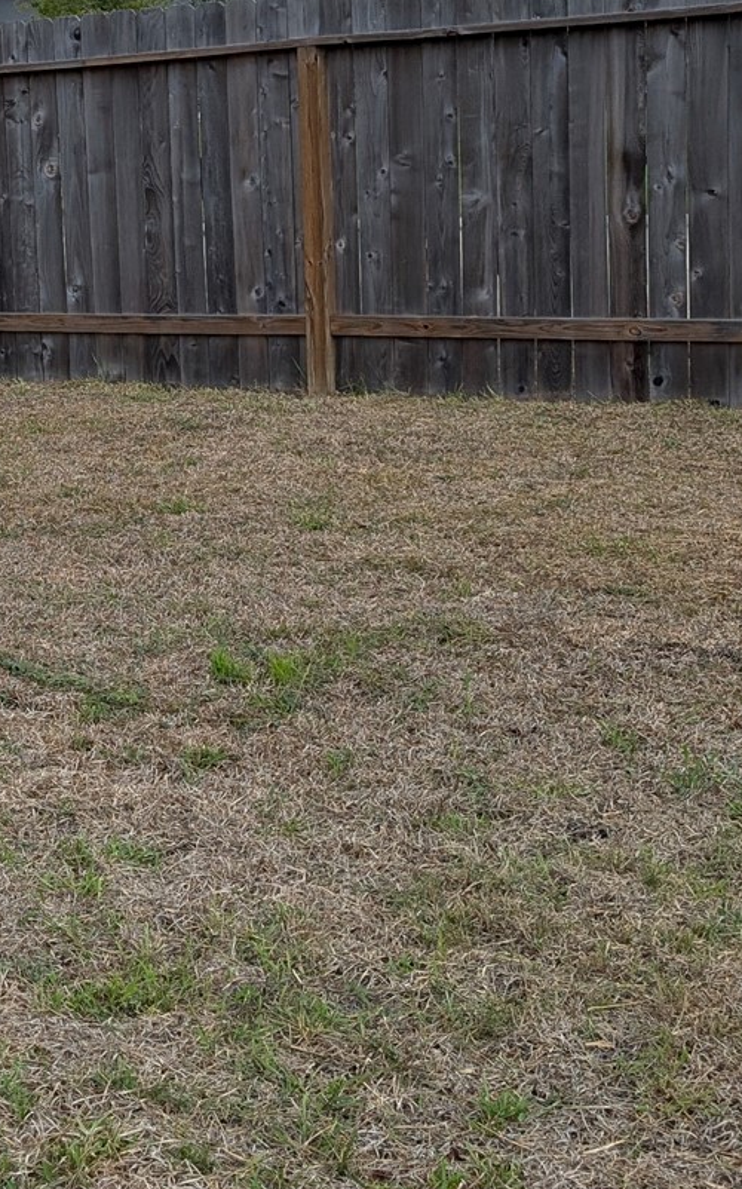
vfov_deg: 31.4
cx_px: -341
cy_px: 429
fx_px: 2105
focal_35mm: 65
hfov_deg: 18.0
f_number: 1.68
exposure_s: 1/1005
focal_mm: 6.9
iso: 20
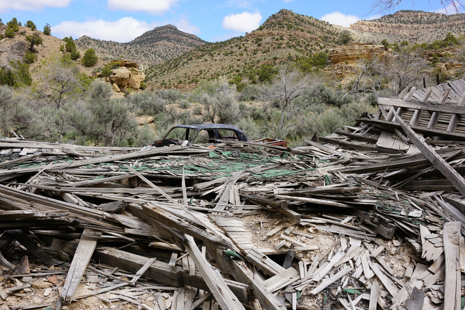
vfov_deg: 31.9
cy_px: 175
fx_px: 543
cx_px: 231
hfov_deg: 46.4
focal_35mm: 42
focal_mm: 35
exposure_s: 1/100
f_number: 11
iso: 100
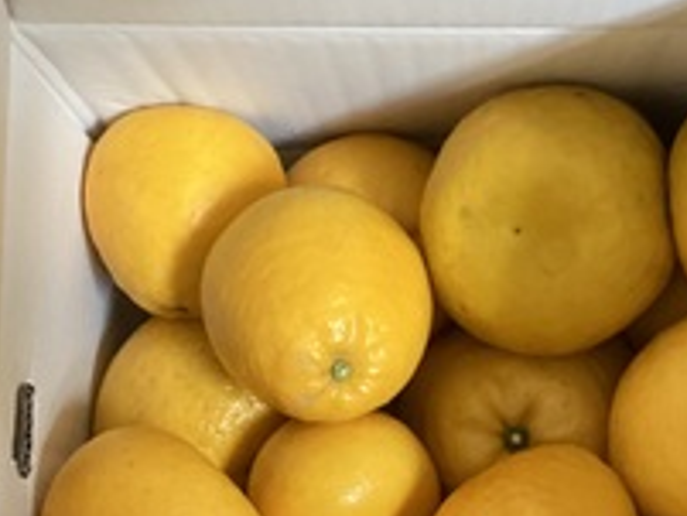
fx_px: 1470
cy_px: 379
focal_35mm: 74
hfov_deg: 26.2
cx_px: 434
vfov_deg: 19.8
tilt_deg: -82.9
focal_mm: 3.3
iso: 320
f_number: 2.4
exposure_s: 1/40
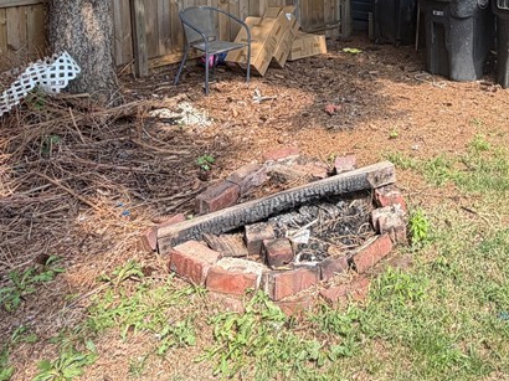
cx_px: 397
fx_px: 514
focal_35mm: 35
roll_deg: +0.4
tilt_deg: -4.2
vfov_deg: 34.6
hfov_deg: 49.9
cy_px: -46
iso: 40
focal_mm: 2.22
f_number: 2.2
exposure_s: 1/174
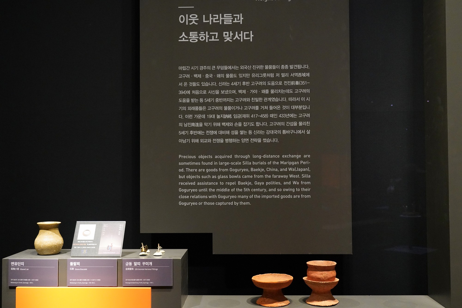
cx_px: 231
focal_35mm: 39
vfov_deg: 34.2
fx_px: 501
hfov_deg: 49.5
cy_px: 154
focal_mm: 39
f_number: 5.6
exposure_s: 1/100
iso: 8000
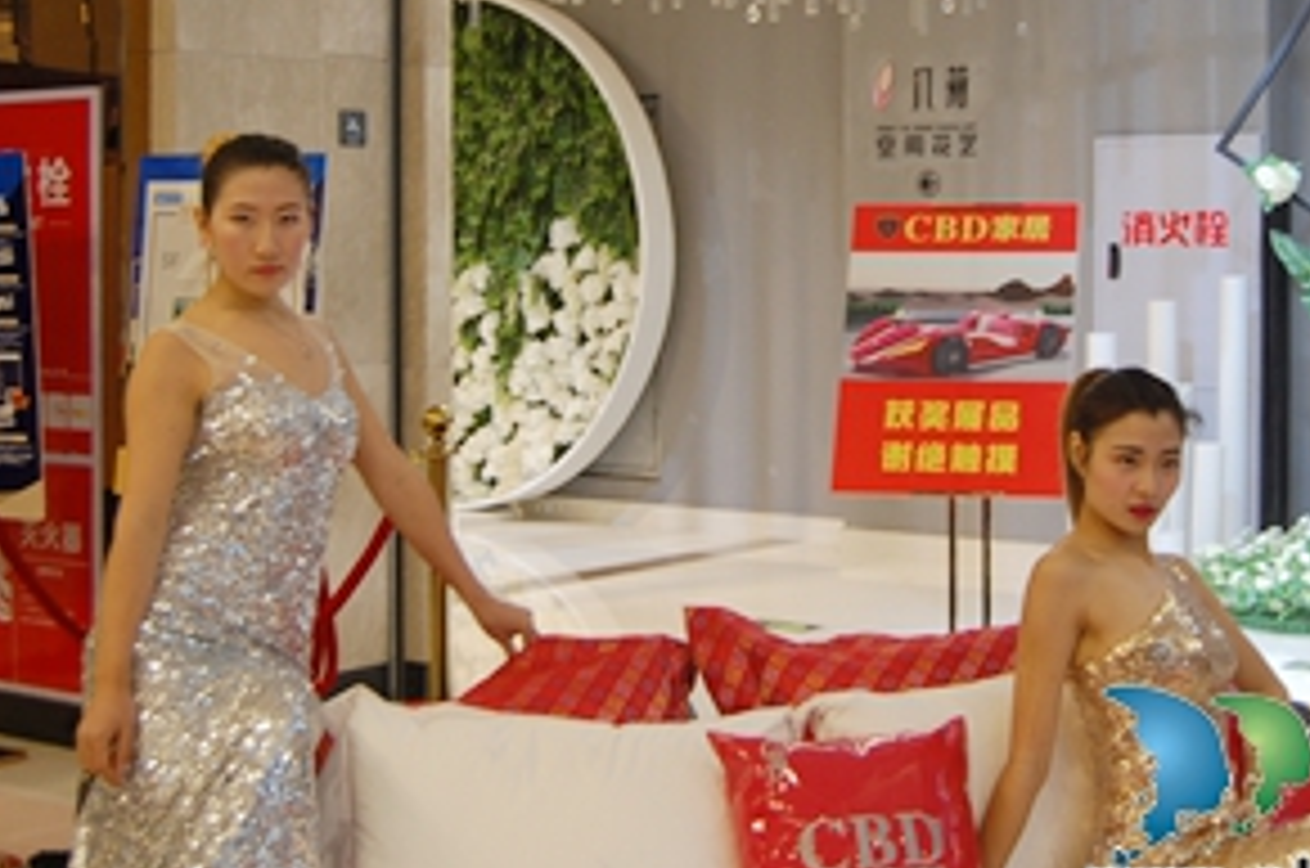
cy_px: 247
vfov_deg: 20.1
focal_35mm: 67
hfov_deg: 30.0
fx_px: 2434
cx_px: 797
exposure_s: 1/40
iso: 400
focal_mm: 26
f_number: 4
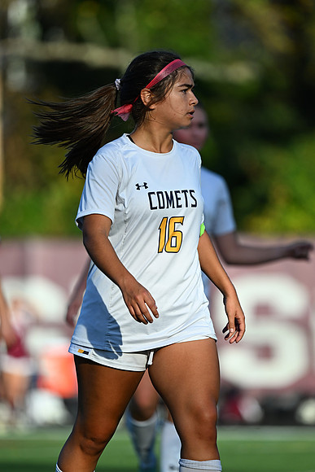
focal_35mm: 500
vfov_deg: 4.1
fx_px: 6558
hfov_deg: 2.8
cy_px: 236
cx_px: 158
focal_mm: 500
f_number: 5.6
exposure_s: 1/2000
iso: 640
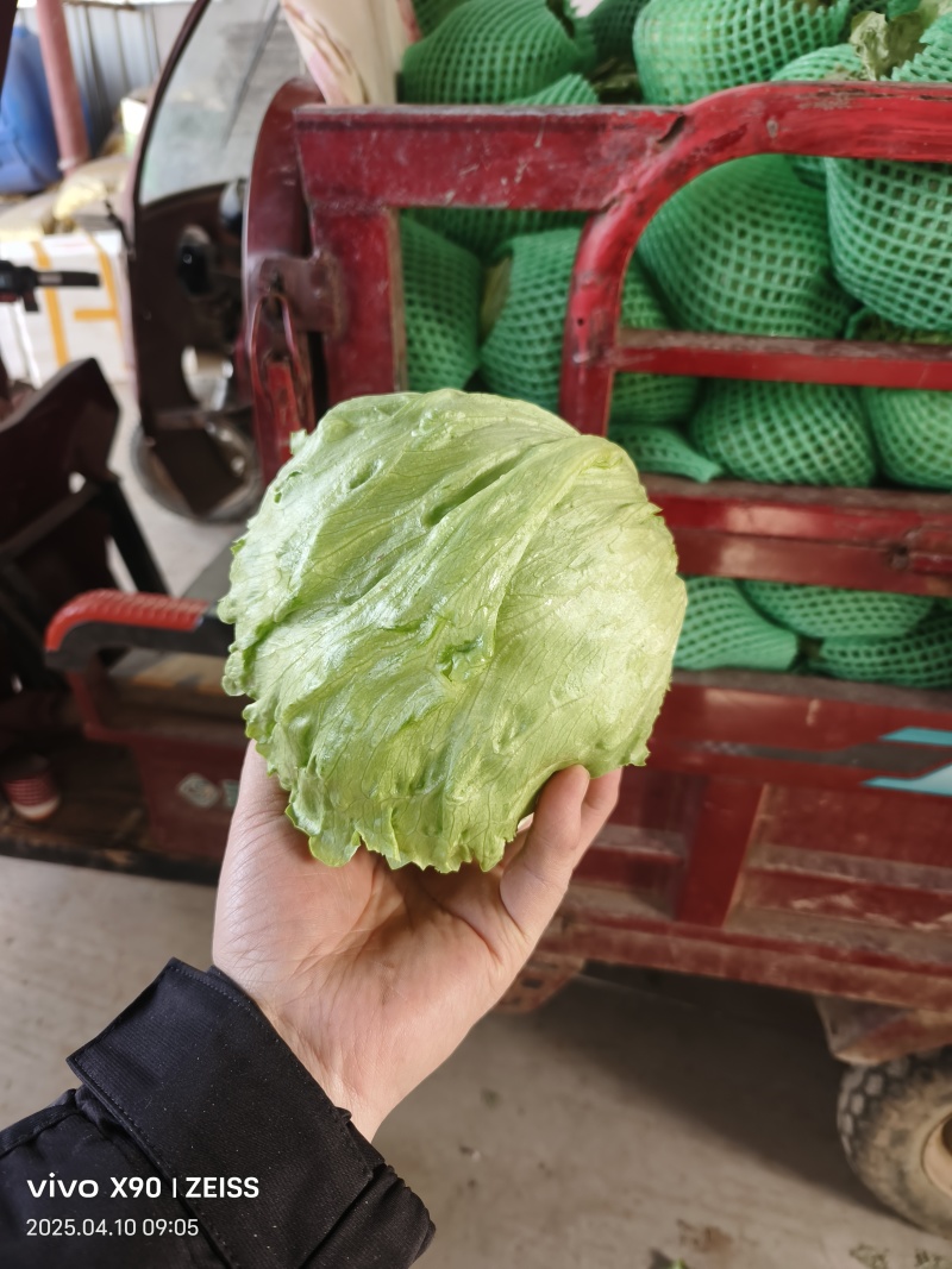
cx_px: 476
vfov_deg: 73.9
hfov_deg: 58.9
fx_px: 844
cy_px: 634
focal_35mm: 23
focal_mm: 5.5
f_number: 1.75
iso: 167
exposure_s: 1/100
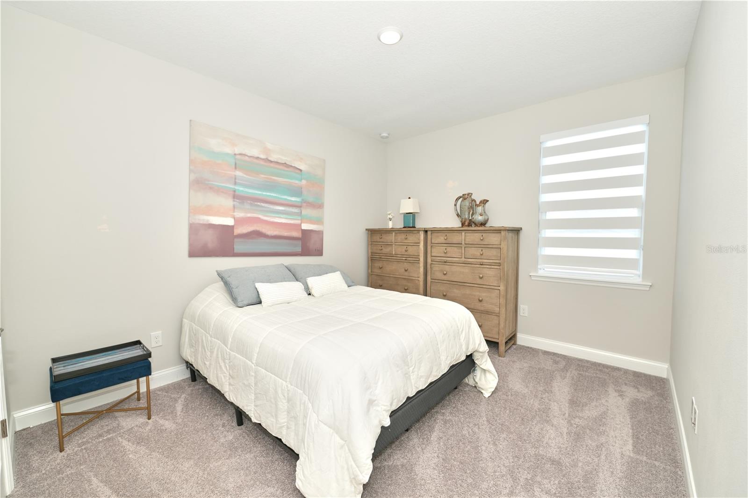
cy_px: 249
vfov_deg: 81.2
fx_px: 291
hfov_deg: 104.3
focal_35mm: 14
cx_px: 374
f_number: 4
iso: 400
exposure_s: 1/200
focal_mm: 14
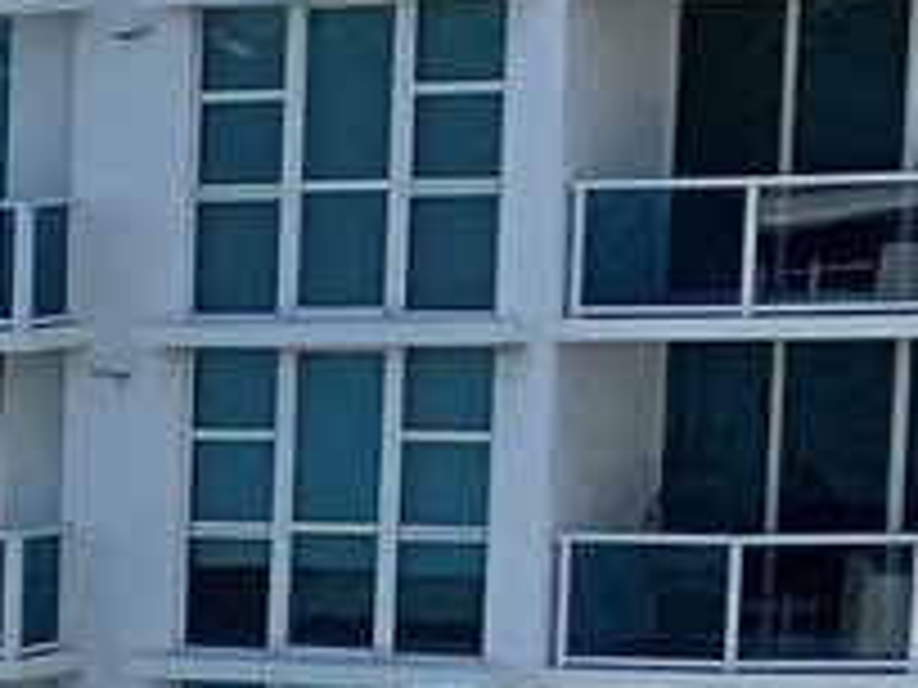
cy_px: 1241
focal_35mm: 228
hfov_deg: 7.0
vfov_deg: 6.4
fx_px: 6046
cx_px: -2498
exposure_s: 1/2667
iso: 16
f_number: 1.8
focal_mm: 3
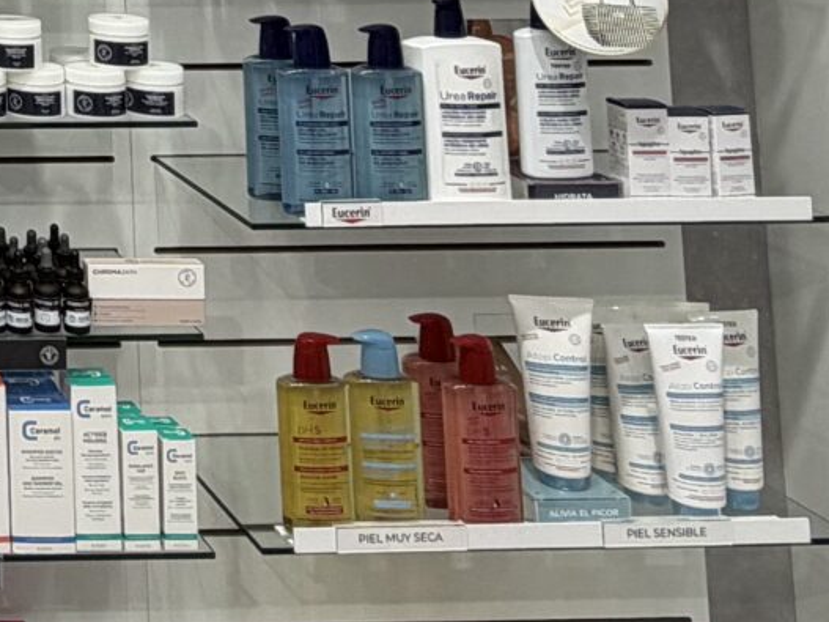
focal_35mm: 68
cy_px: -398
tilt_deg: +6.9
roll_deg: +0.6
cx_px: -389
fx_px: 1628
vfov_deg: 18.3
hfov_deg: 23.4
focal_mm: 2.22
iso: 50
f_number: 2.2
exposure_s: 1/100
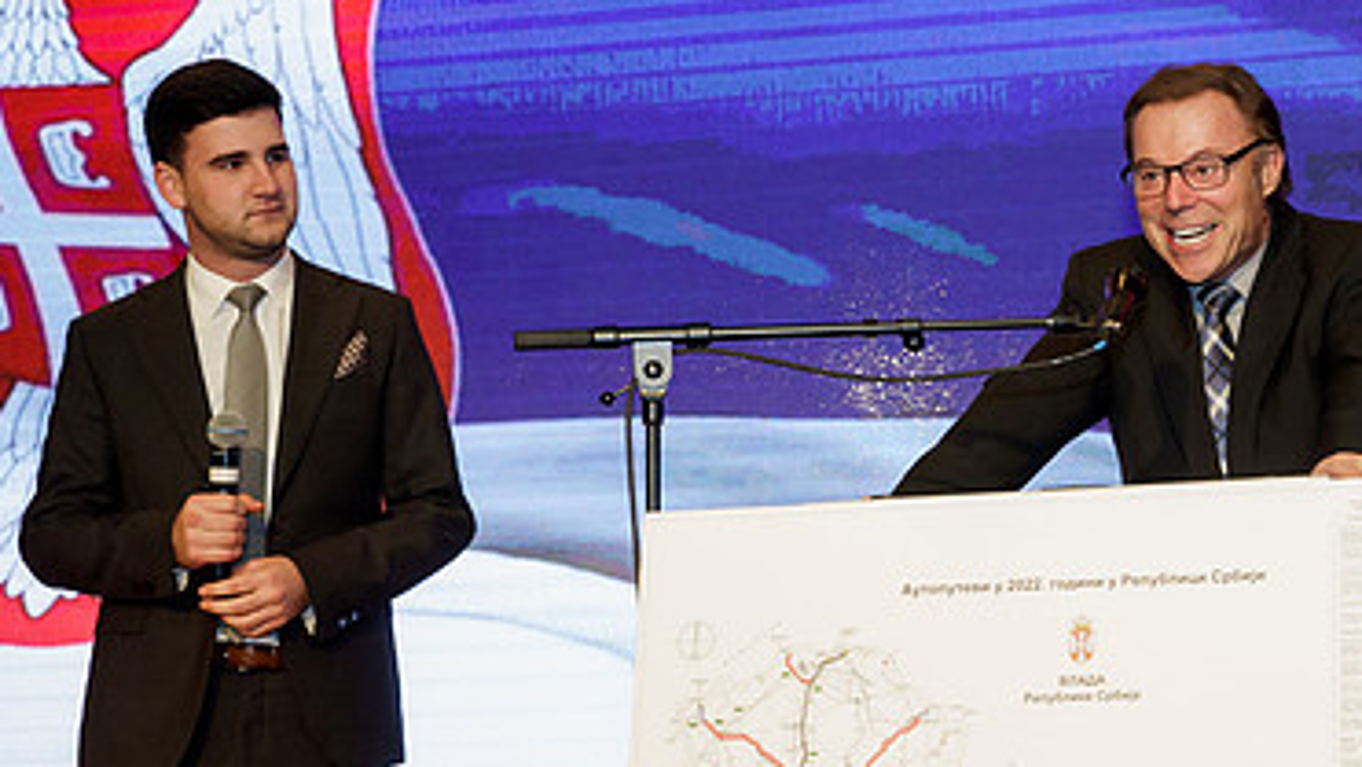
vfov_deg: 12.9
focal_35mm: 94
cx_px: 1163
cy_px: 372
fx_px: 3396
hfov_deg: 22.3
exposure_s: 1/250
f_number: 4
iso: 2500
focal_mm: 50
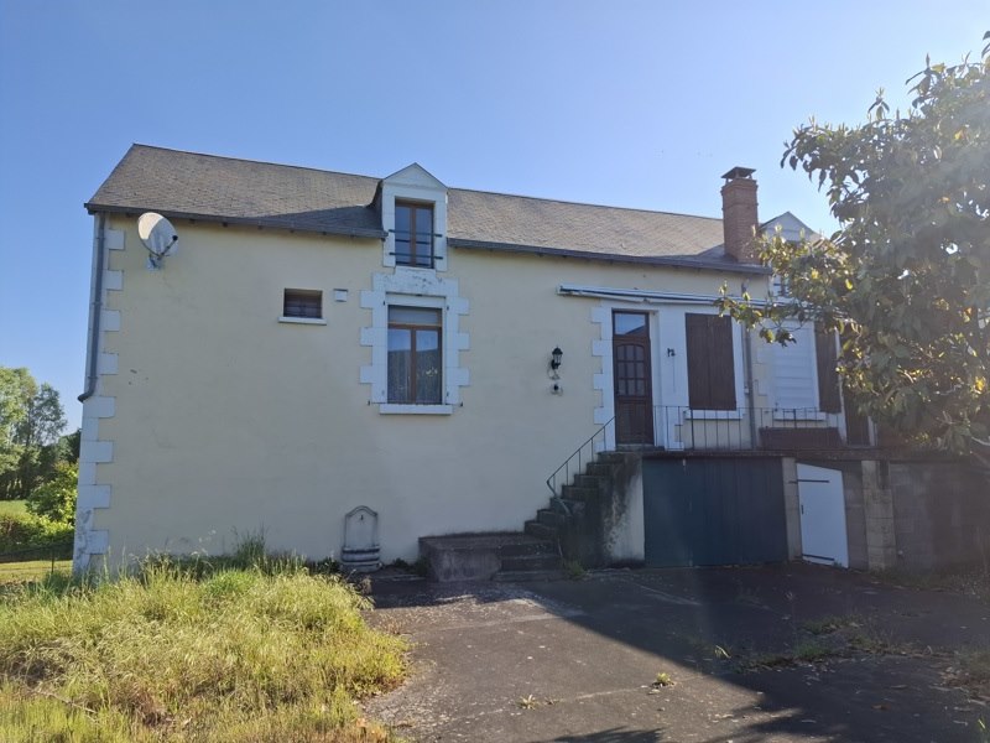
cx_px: 495
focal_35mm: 23
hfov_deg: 73.9
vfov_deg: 58.9
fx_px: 658
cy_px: 372
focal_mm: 5.54
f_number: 1.8
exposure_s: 1/1166
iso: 50
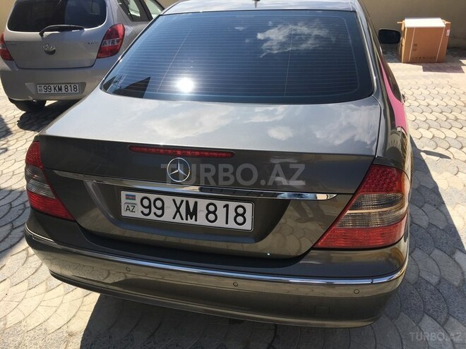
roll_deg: +4.7
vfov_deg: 48.2
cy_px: 174
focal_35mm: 29
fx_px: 390
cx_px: 233
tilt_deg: -25.2
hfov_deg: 61.7
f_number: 2.2
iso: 25
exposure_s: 1/1603
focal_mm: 4.15
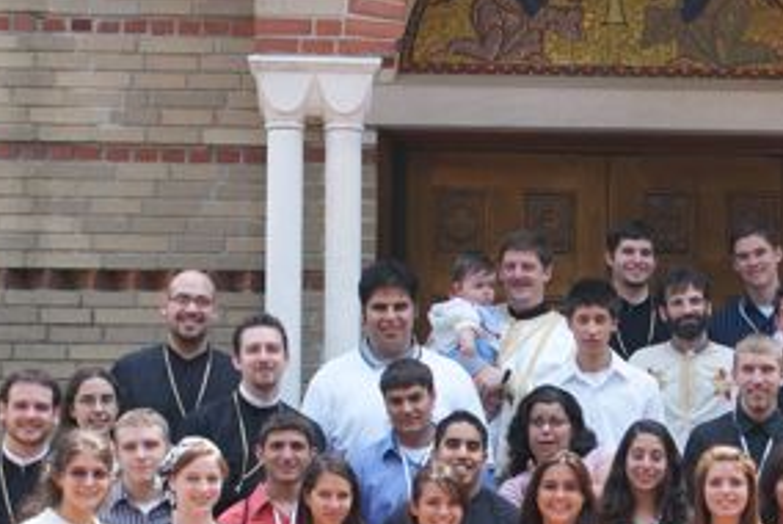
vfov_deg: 11.5
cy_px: 488
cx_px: 626
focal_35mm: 118
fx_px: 2572
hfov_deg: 17.2
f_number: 6.3
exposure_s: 1/100
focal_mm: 35
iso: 100
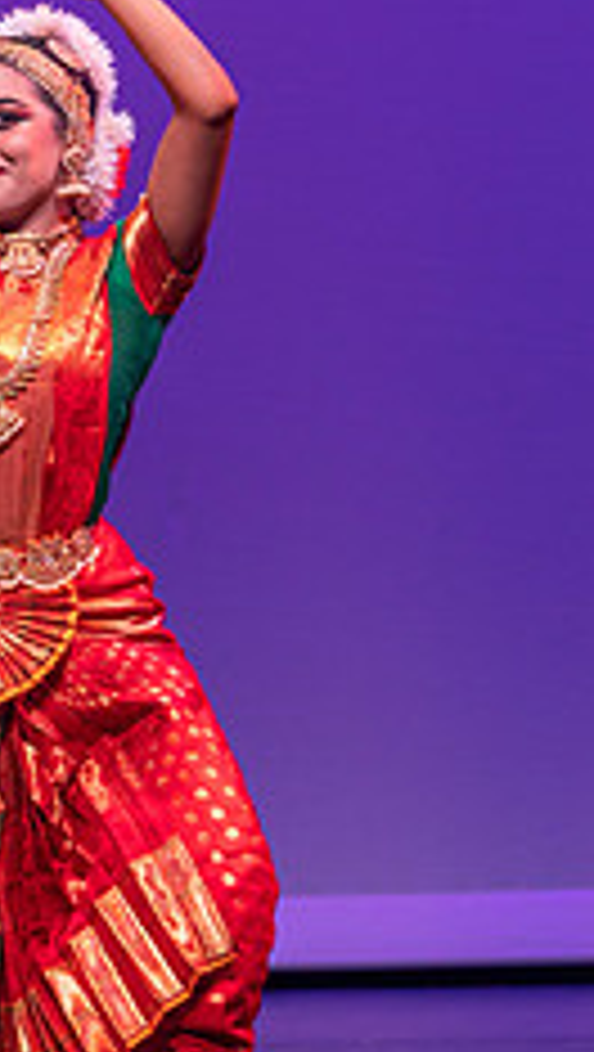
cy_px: 539
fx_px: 11260
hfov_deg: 3.0
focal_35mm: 403
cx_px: -58
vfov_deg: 5.4
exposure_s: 1/320
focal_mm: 200
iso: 2500
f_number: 4
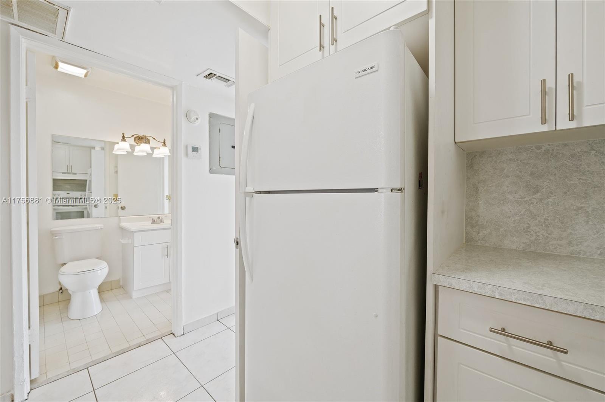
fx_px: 235
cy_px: 201
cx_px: 302
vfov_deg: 81.1
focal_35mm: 14
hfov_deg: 104.3
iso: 200
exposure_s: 1/8
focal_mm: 14
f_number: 8
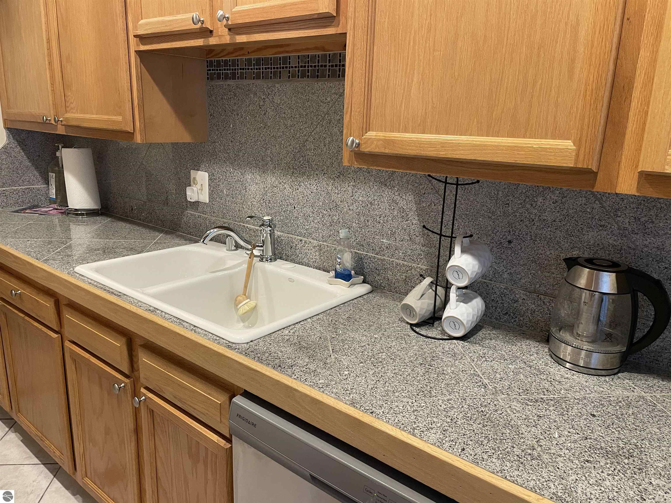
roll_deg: -2.3
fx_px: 504
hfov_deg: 67.3
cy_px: 252
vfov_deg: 53.1
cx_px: 336
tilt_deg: -15.4
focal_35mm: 26
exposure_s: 1/60
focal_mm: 4.2
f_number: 1.6
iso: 160
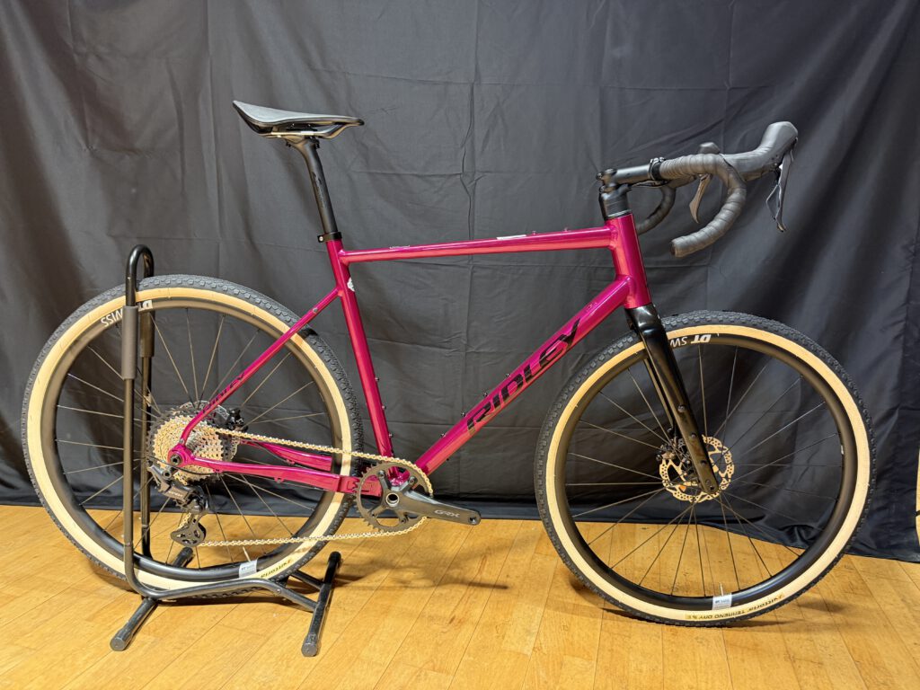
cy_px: 345
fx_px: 638
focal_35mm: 24
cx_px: 460
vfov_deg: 56.8
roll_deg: -3.4
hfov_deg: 71.6
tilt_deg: -9.4
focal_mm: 6.76
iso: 320
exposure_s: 1/50
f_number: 1.78
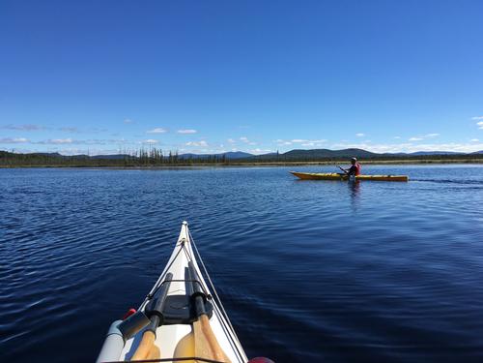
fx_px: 405
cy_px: 182
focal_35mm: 29
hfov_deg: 61.7
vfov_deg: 48.2
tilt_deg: -1.8
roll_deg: +1.3
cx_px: 242
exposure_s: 1/1832
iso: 25
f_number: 2.2
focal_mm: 4.15
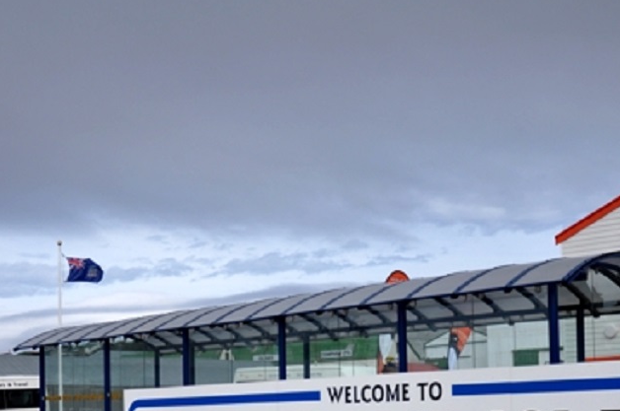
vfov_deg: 23.6
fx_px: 946
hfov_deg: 36.3
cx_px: 312
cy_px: 407
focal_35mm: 55
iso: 200
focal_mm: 18
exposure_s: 1/3200
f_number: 3.5
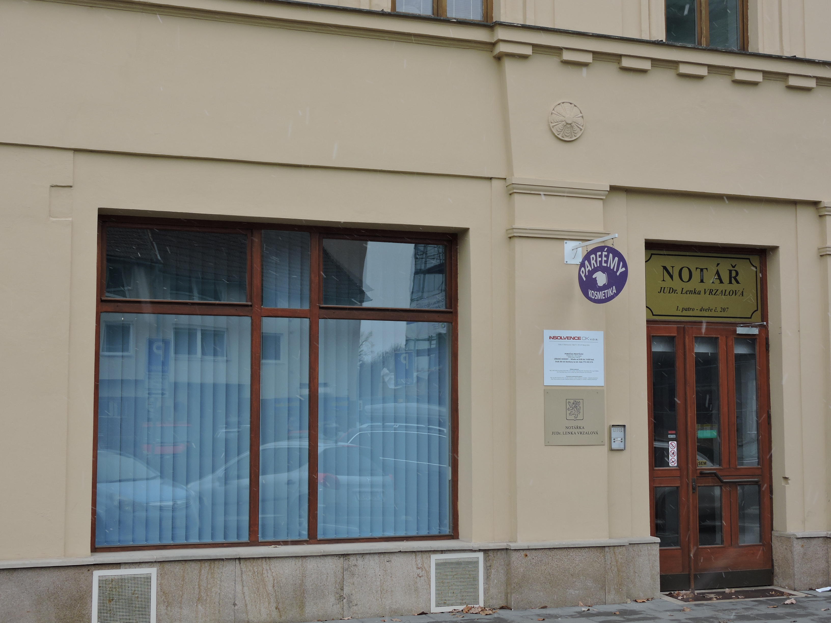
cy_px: 312
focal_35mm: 55
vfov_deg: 26.6
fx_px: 1320
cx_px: 416
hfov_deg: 34.9
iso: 100
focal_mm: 9.9
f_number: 4
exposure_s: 1/60
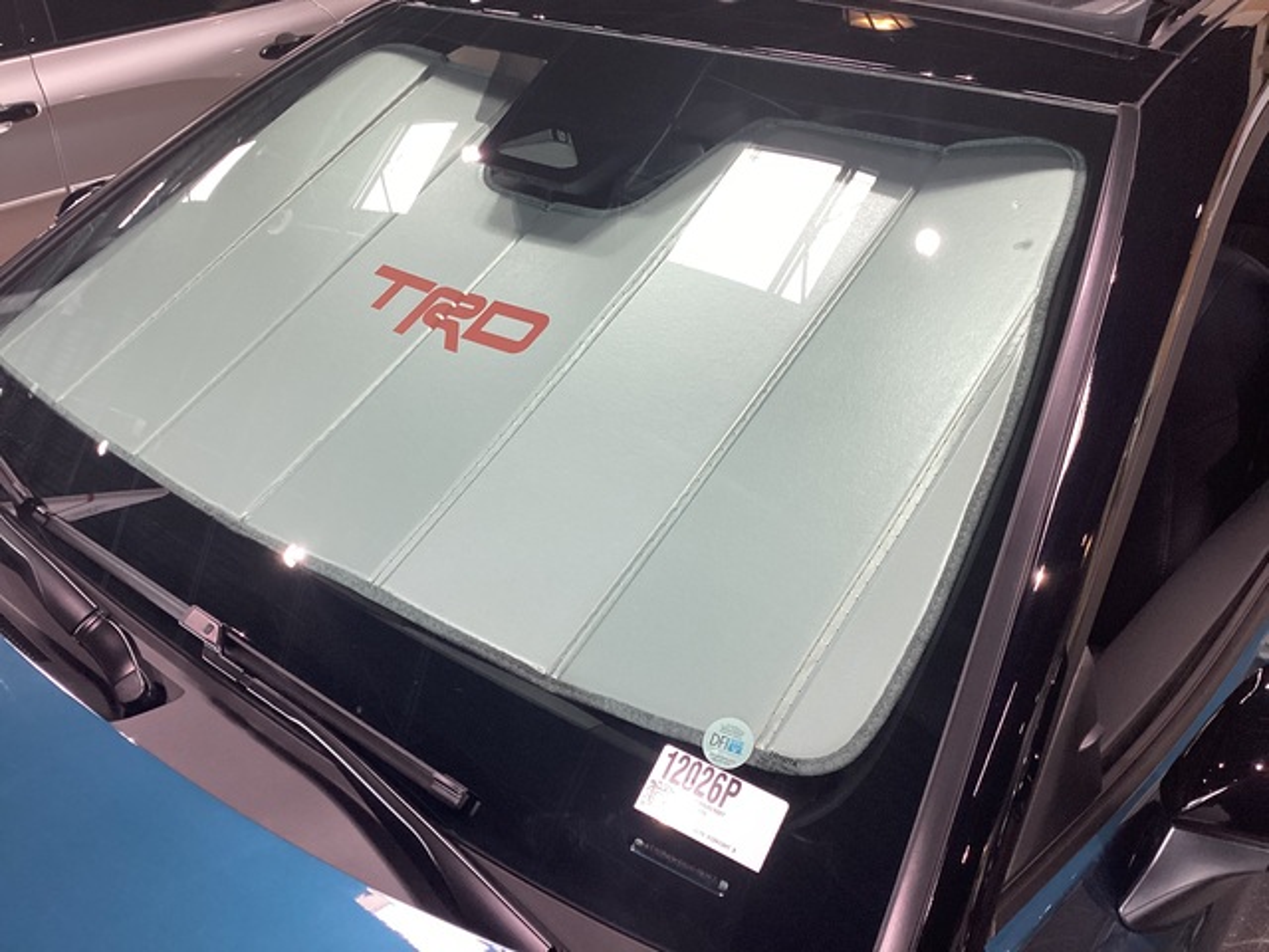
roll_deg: +0.7
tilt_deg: -32.1
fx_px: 1136
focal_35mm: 31
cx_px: 634
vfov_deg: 45.4
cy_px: 476
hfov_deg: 58.4
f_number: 2.4
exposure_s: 1/60
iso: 100
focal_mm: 3.3
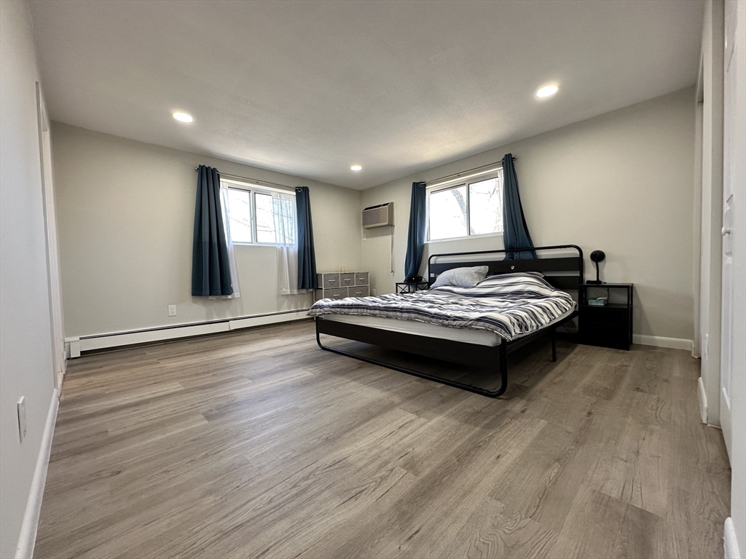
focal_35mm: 14
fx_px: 302
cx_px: 373
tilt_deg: -1.9
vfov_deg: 85.7
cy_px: 280
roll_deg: +1.7
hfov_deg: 102.1
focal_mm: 2.22
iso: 160
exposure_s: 1/120
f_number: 2.2
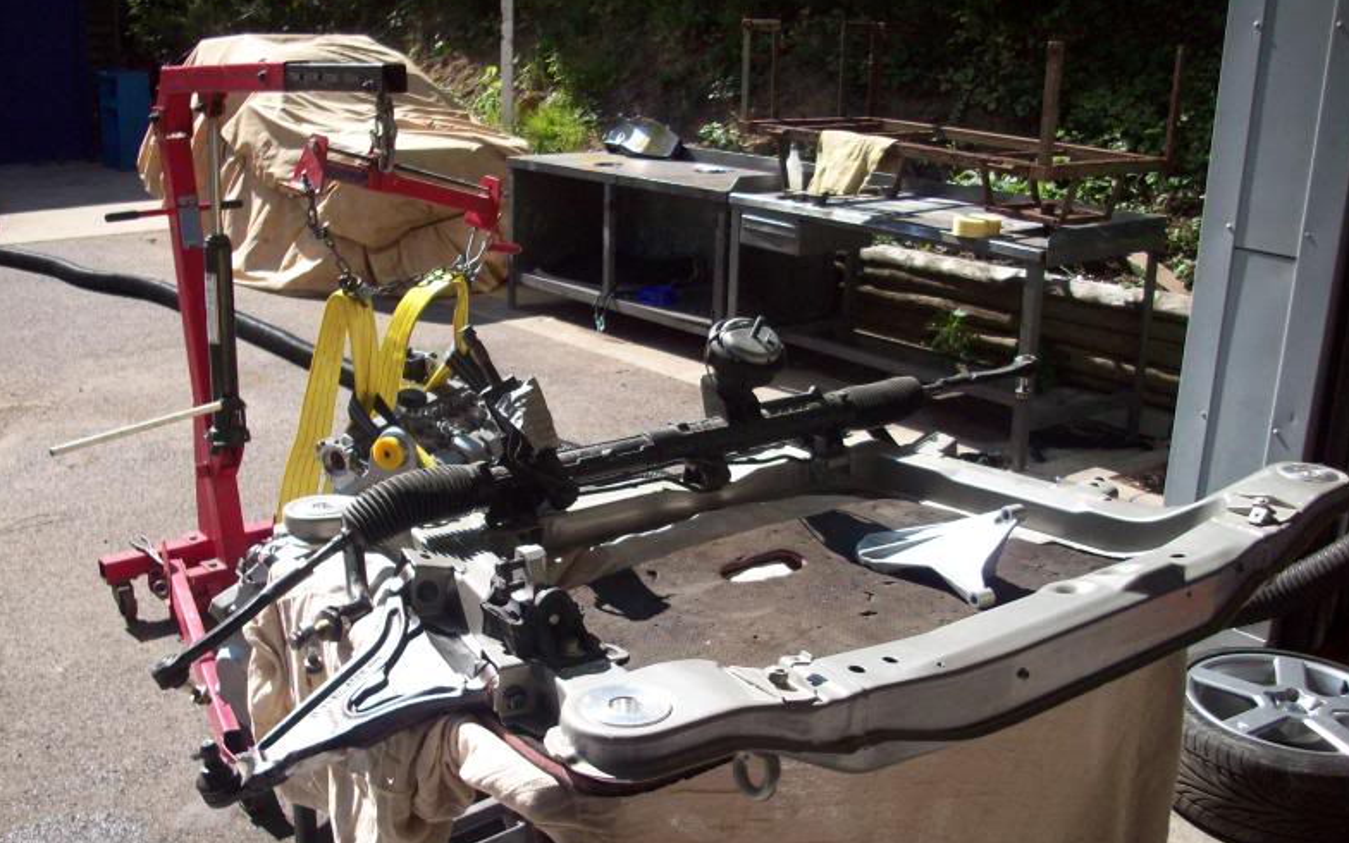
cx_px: 671
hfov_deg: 49.3
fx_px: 1471
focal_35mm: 40
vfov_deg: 32.0
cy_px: 468
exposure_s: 1/191
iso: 80
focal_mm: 6.2
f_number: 5.6
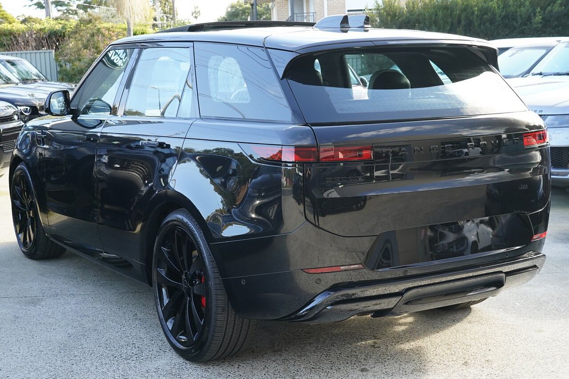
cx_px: 284
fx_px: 680
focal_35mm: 43
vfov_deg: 31.2
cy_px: 190
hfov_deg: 45.4
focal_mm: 43
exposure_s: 1/60
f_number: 7.1
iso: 1000
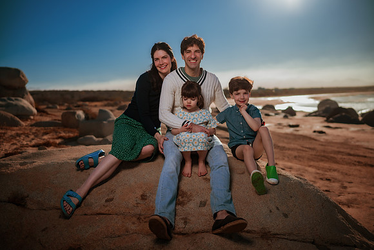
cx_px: 187
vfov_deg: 37.9
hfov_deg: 54.4
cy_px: 125
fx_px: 364
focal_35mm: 35
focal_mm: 35
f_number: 2
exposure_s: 1/8000
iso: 50
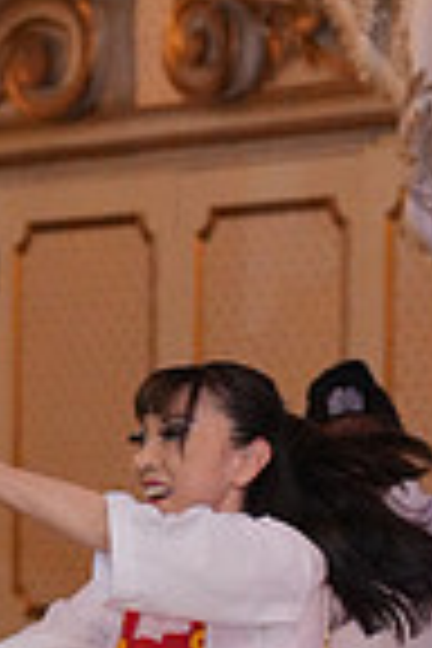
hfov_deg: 4.0
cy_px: 882
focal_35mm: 339
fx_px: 6102
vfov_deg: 6.0
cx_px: -142
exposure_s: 1/250
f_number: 3.2
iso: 8000
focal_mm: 84
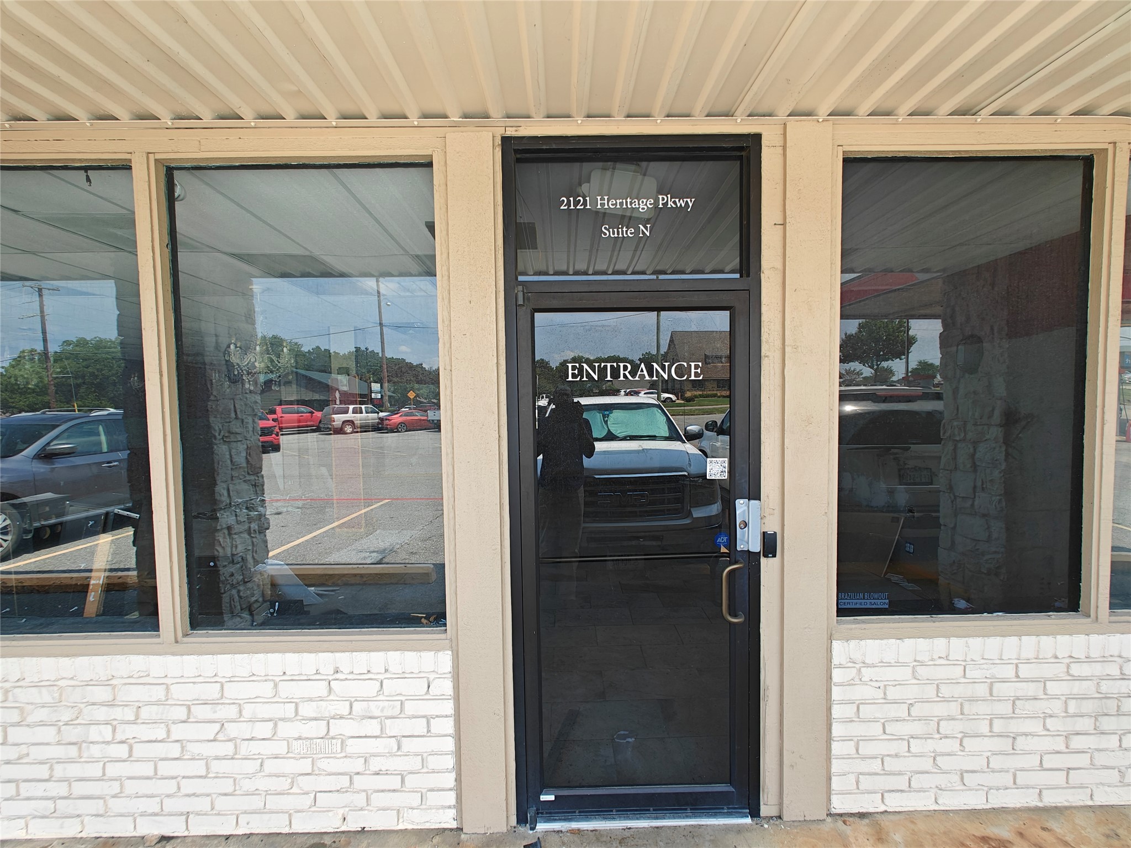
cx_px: 566
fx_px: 457
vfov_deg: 85.7
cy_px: 424
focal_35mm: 14
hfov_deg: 102.1
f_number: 2.2
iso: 64
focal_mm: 2.59
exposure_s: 1/124
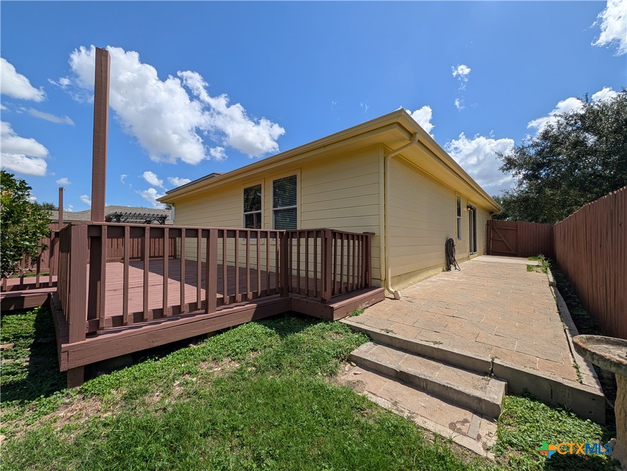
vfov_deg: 94.6
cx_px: 314
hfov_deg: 110.5
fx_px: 218
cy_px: 236
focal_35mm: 12
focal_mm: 2.02
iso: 51
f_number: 1.7
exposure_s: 1/4505
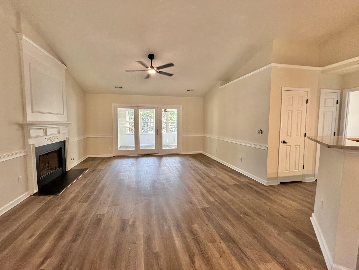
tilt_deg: -3.5
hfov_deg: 98.1
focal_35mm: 15
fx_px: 156
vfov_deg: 81.8
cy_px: 134
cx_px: 170
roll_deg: -0.2
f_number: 2.2
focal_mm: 2.22
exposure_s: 1/120
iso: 250
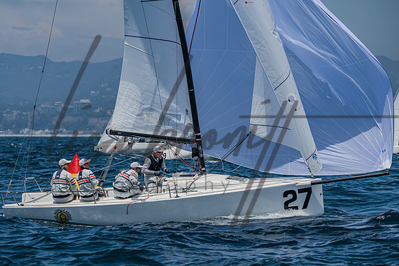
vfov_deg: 6.0
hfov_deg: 9.0
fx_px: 2522
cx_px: 174
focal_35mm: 228
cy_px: 161
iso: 400
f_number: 6.3
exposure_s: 1/2500
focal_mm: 180
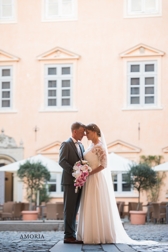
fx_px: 909
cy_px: 126
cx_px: 84
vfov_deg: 15.8
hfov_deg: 10.6
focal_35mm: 130
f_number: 2.8
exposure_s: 1/160
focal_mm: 130
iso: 640
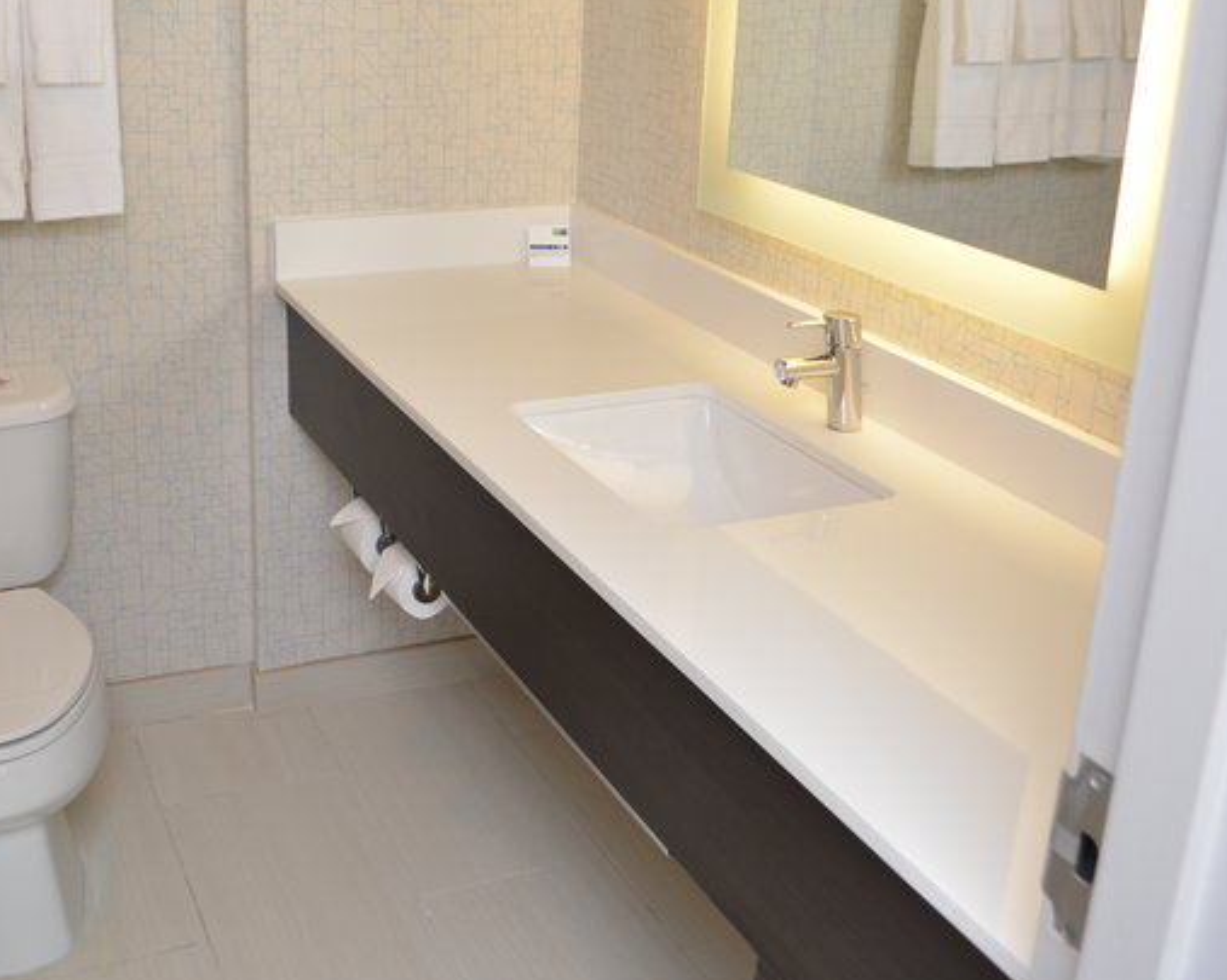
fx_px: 1452
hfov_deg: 45.5
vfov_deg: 37.0
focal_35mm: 40
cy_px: 345
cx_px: 474
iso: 320
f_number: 5.6
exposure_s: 1/60
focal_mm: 18
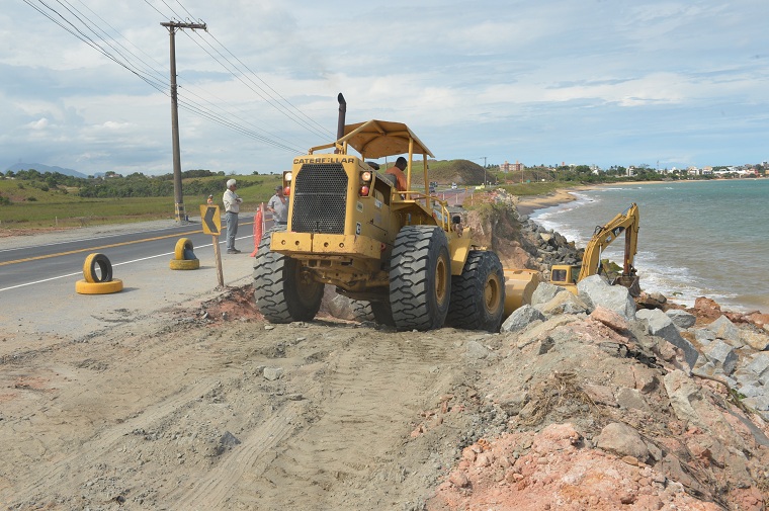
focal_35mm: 31
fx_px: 661
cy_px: 256
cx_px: 384
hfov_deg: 60.3
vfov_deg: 42.2
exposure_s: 1/800
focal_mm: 31
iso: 800
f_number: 14
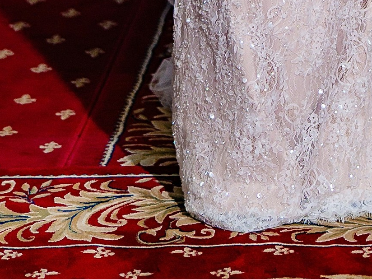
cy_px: -495
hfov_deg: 8.7
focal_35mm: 224
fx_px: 2407
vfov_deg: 6.2
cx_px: 493
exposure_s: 1/250
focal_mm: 50
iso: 500
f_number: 1.4
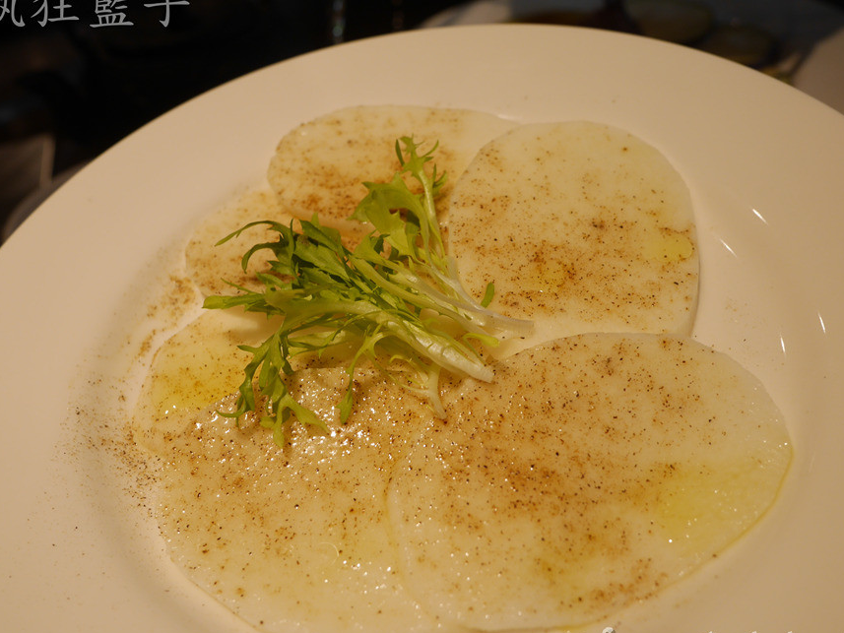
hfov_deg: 52.6
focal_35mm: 35
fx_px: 853
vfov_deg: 40.7
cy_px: 338
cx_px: 402
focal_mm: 15
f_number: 4.5
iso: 250
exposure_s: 1/60
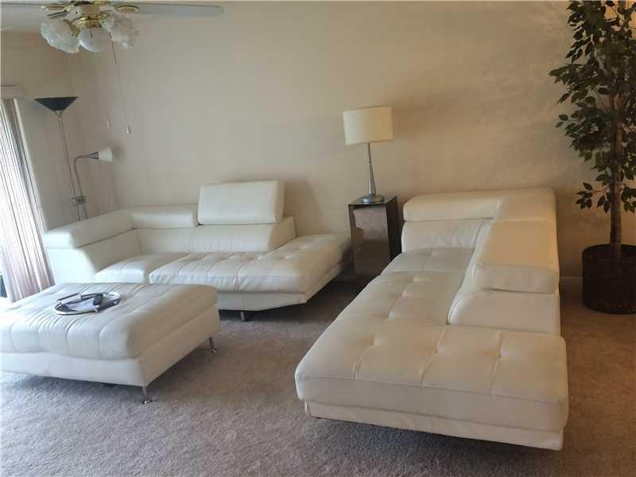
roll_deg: +6.9
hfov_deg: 61.7
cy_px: 238
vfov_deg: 48.2
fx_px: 533
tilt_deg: -13.8
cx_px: 318
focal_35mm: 29
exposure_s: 1/30
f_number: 2.2
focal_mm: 4.15
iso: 80
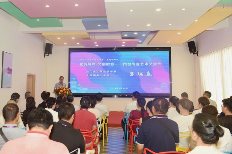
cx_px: 116
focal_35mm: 29
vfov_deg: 45.0
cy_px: 77
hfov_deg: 63.7
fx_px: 187
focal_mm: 29
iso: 640
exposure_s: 1/200
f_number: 4
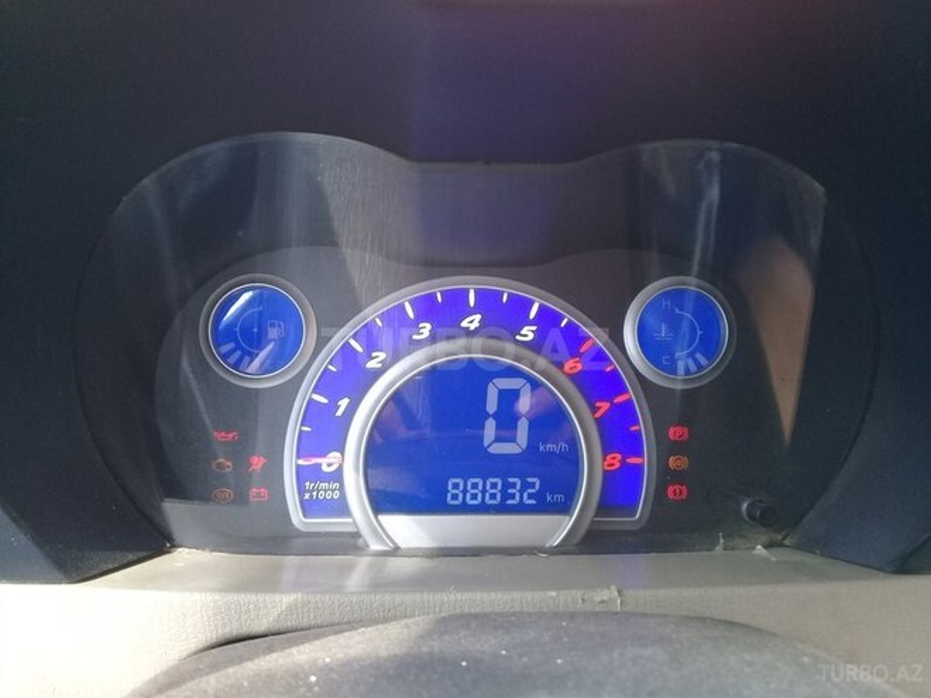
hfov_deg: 58.4
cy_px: 349
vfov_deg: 45.4
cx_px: 466
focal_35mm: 31
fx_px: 834
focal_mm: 3.3
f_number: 2.2
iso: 64
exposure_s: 1/33
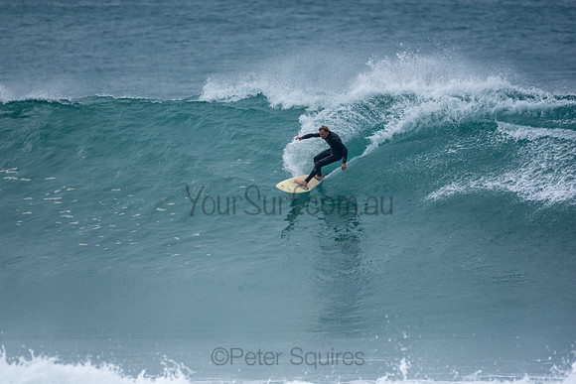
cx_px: 288
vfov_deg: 1.8
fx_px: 12002
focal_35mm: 750
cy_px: 192
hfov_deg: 2.7
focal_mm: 500
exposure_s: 1/1250
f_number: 5.6
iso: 320
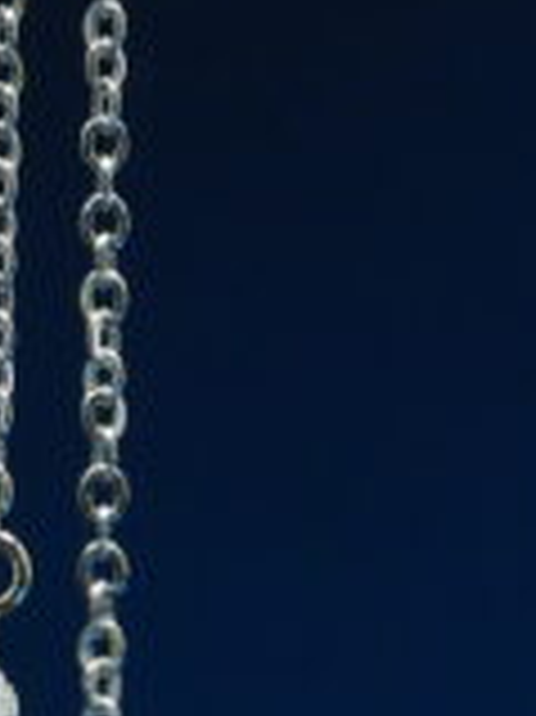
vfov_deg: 6.6
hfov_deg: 4.9
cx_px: -221
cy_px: 259
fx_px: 6243
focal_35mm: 302
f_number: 6.3
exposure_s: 1/60
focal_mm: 30
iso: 800
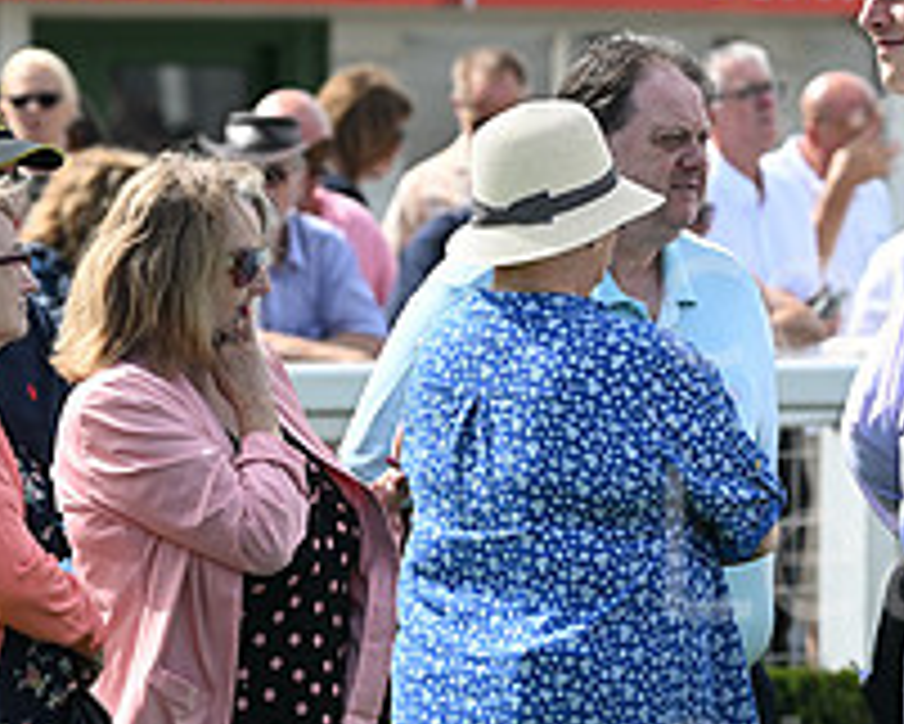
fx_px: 12340
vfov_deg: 3.4
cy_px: 587
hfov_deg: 4.2
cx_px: 1246
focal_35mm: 461
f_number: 5.6
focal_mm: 170
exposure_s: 1/1250
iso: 400
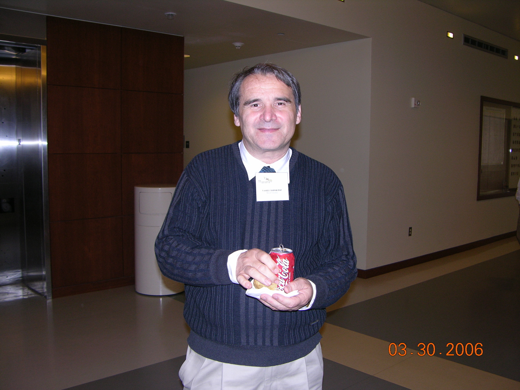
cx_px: 260
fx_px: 526
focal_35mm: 35
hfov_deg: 52.6
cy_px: 195
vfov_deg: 40.7
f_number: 2.8
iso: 100
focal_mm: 8.9
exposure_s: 1/60.1
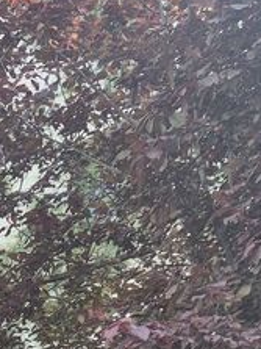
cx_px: -41
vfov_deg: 16.0
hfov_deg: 14.0
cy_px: 640
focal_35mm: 103
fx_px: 1036
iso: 25
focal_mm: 5.4
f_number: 1.8
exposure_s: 1/216
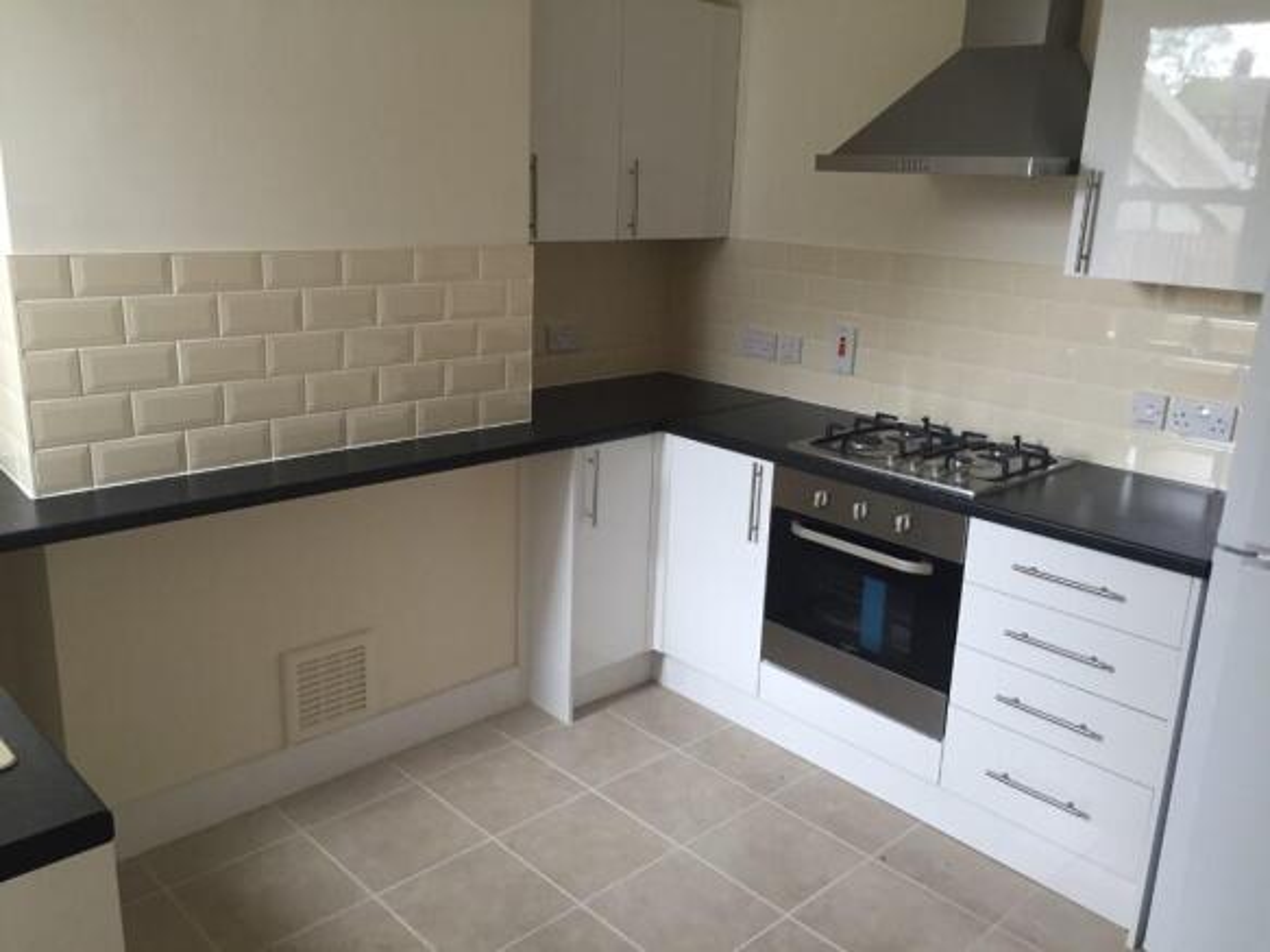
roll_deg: -3.0
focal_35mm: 29
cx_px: 635
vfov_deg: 48.2
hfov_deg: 61.7
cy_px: 476
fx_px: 1064
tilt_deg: -16.1
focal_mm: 4.15
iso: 125
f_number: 2.2
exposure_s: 1/33
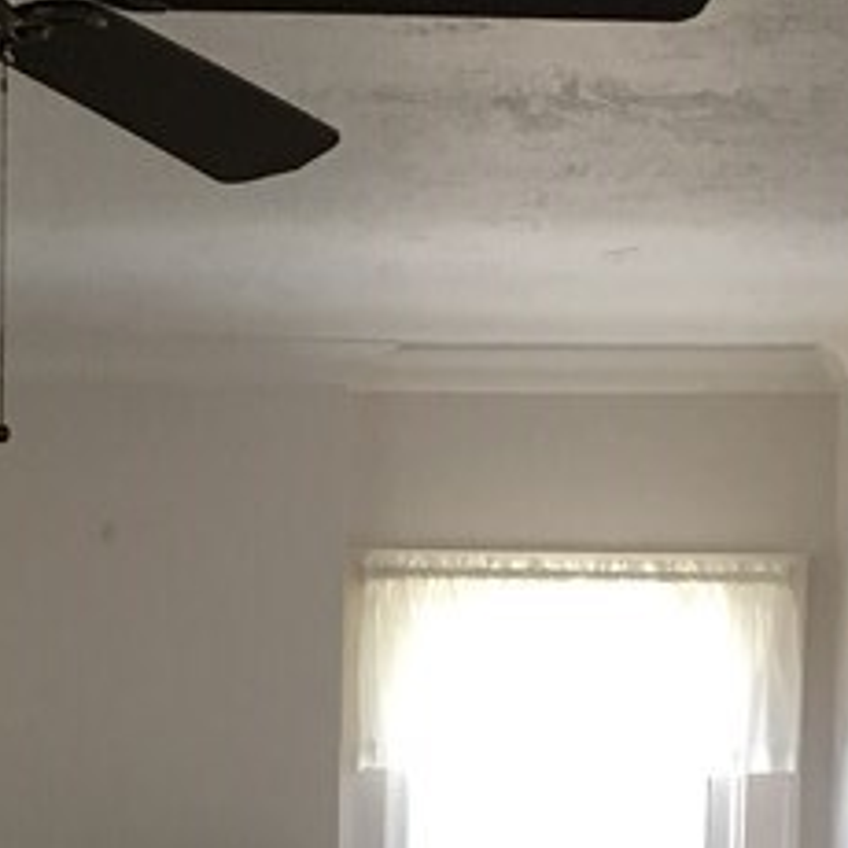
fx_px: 3160
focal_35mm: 114
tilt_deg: -3.8
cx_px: -41
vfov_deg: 14.7
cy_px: 1091
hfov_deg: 15.0
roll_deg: -0.4
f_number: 2.2
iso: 64
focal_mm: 4.15
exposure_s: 1/33
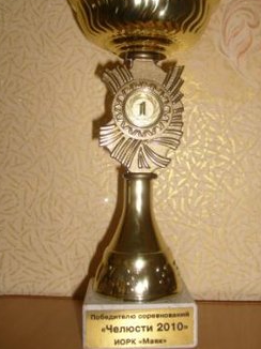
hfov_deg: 33.5
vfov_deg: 43.7
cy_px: 147
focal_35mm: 43
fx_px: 433
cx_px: 149
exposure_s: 1/45
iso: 100
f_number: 2.8
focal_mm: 5.8
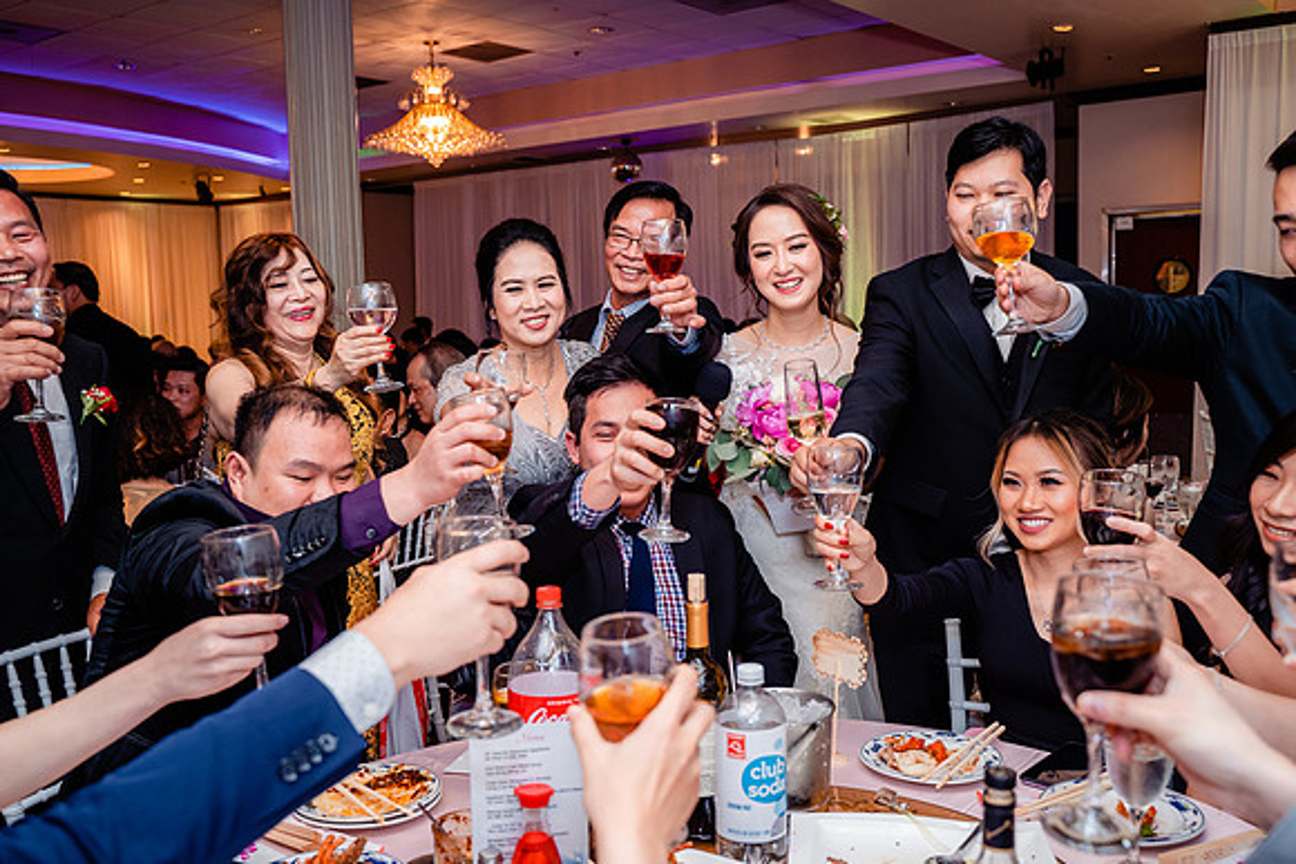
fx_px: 1224
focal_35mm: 34
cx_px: 648
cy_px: 432
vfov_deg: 38.9
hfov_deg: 55.8
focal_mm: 34
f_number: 4.5
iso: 1600
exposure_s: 1/160
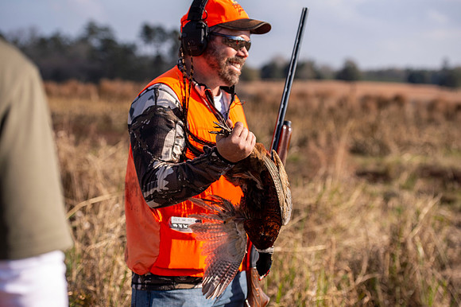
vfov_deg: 15.9
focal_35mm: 86
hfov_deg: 23.7
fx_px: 1101
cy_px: 154
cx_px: 230
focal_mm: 86
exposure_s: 1/2000
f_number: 4
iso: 200
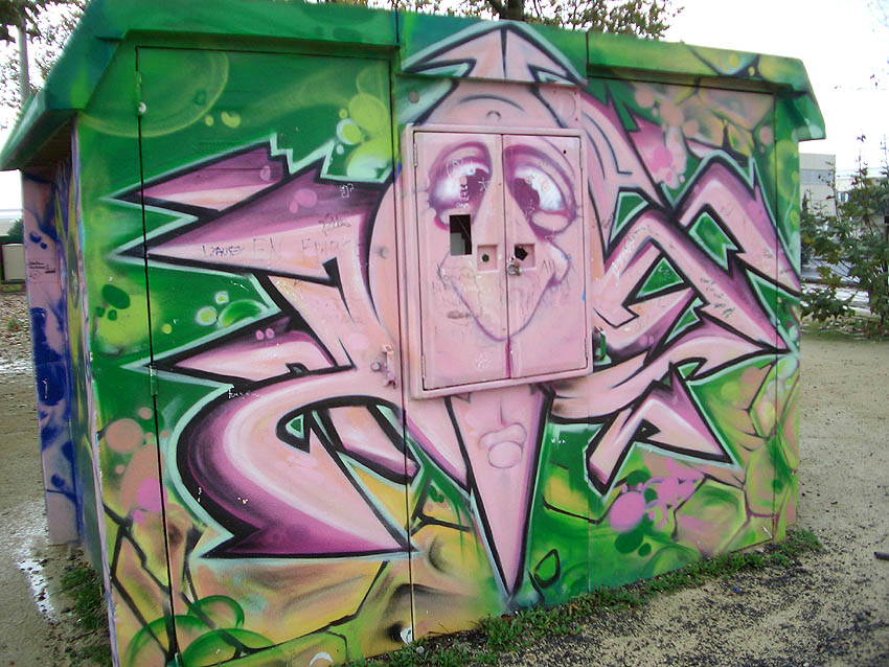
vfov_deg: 40.7
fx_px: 899
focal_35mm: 35
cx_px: 444
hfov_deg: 52.6
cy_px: 334
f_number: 2.6
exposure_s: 1/200
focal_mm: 5.8
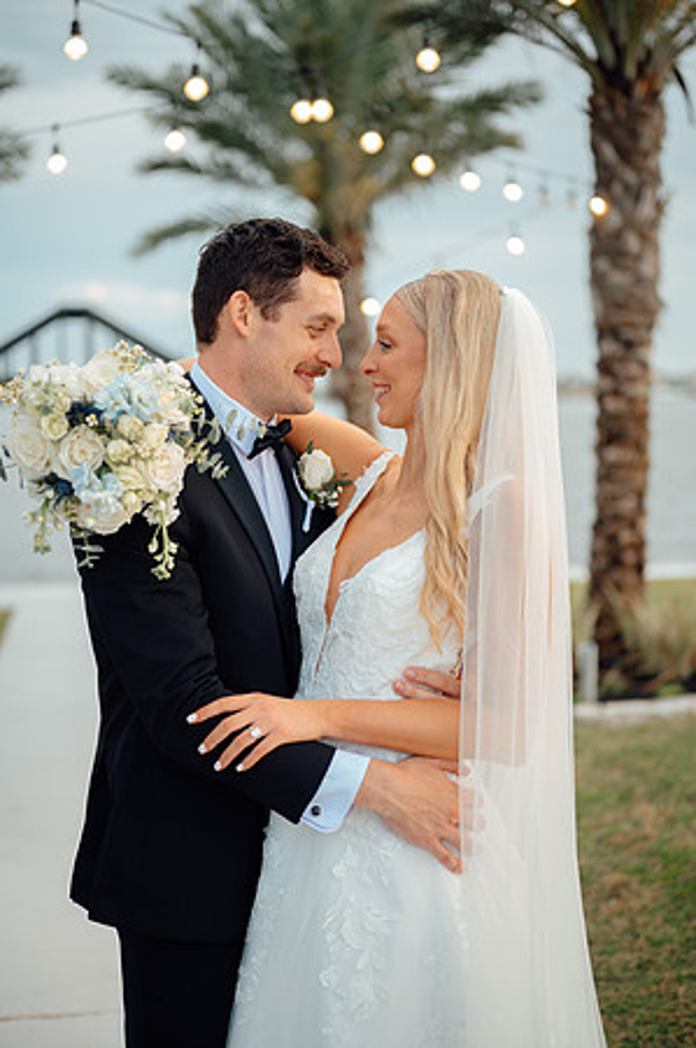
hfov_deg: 26.9
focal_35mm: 50
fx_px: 1453
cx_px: 348
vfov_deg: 39.6
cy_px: 524
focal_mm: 50
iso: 50
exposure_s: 1/200
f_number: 1.8
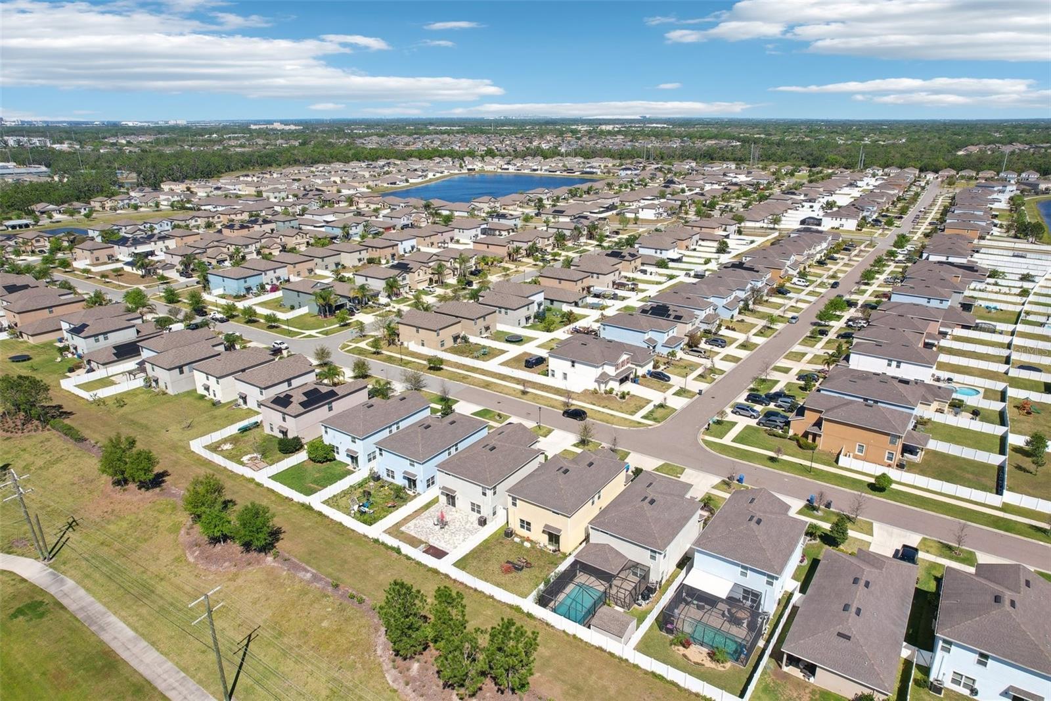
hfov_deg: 78.6
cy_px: 350
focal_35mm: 22
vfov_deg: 57.2
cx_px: 526
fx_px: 642
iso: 100
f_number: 2.8
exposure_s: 1/500
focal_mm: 8.4
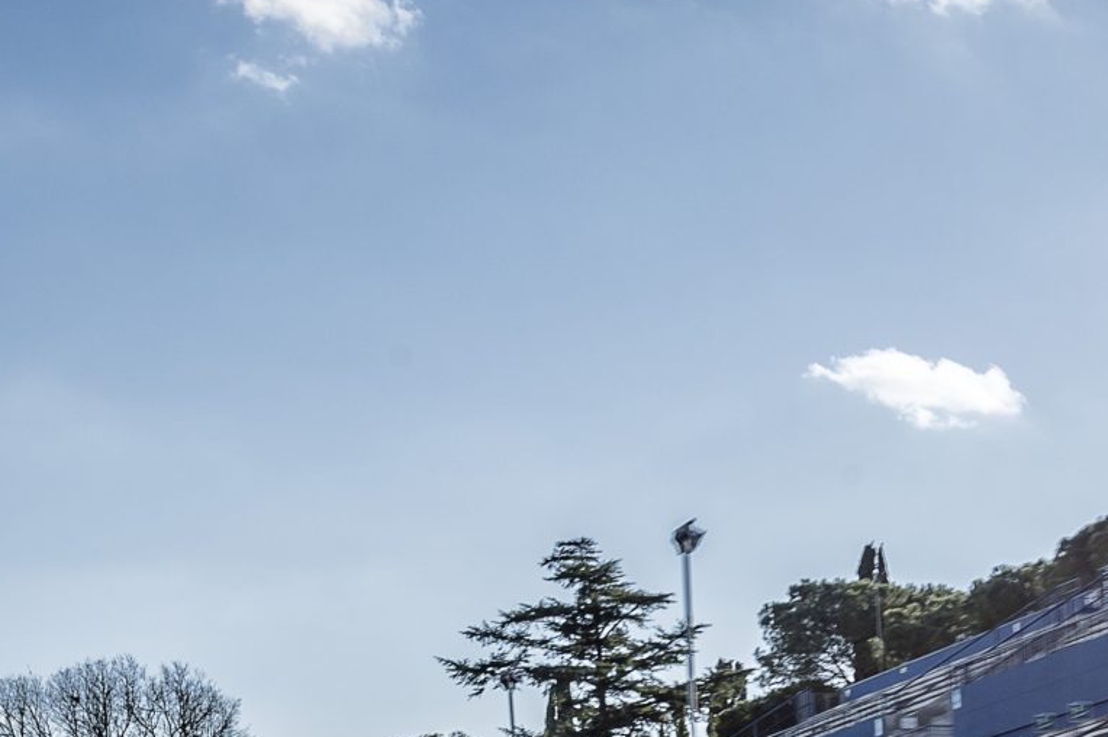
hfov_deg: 17.2
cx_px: 1542
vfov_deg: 11.9
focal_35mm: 110
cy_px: 1115
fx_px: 3383
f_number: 10
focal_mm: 35
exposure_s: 1/30
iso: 100
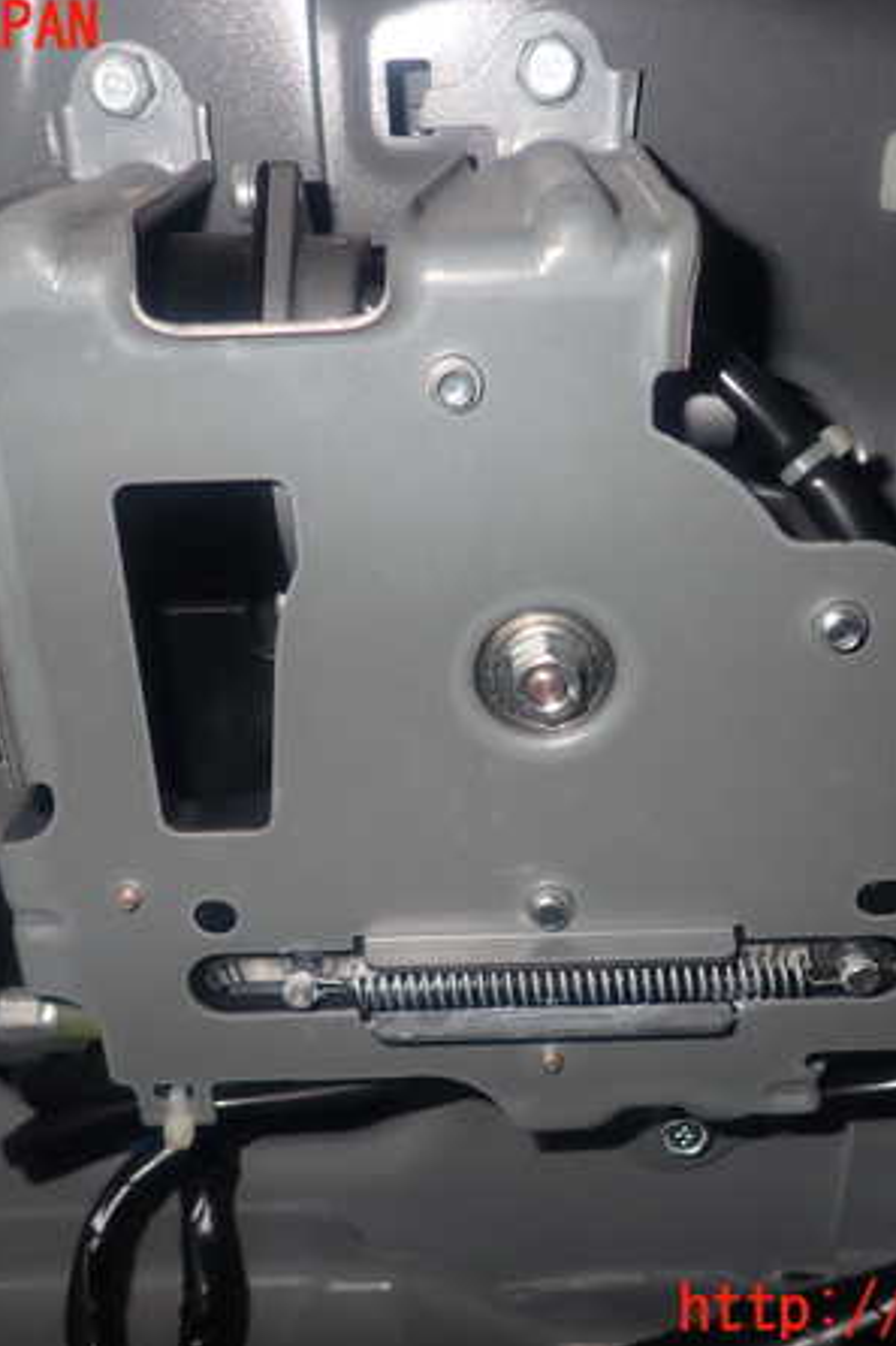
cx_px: 456
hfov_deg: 37.8
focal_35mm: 35
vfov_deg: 54.5
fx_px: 1308
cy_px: 670
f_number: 5.6
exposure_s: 1/30
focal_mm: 4.5
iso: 200
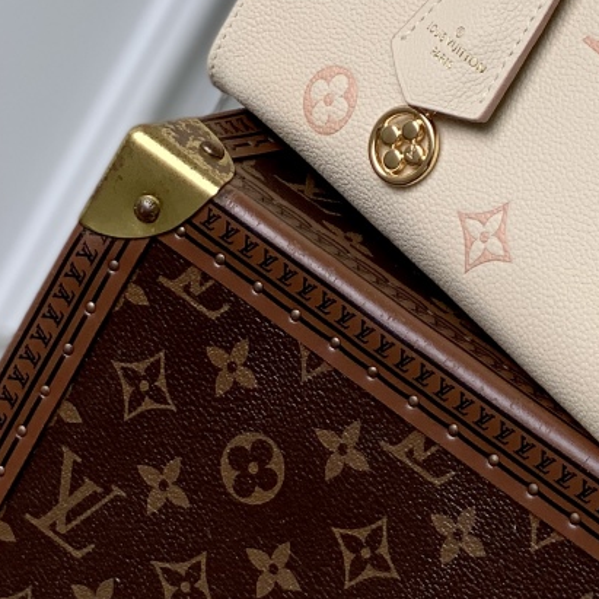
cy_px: -249
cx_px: 743
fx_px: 3152
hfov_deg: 10.6
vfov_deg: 10.5
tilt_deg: -5.7
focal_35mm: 161
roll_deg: -29.5
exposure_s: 1/122
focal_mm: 6
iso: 25
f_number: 2.4
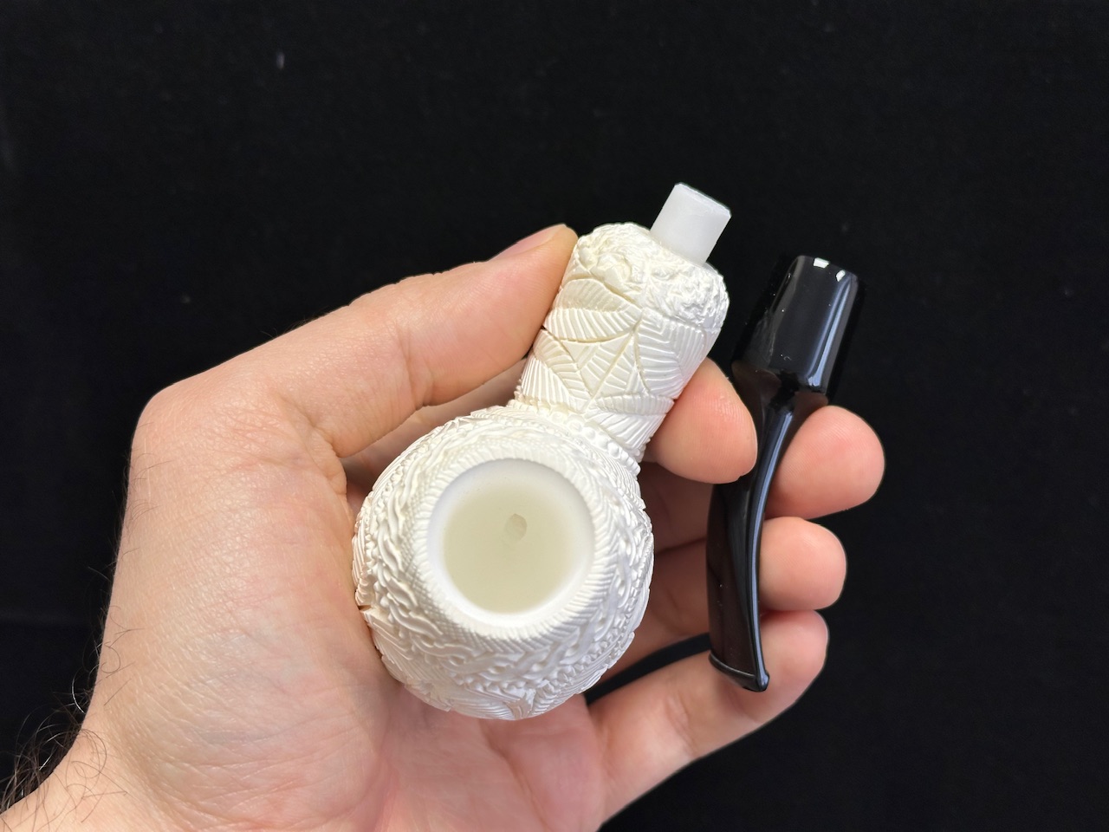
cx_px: 554
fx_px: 1538
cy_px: 416
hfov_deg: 39.7
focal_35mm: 48
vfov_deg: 30.3
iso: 40
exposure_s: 1/121
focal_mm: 6.86
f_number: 1.78
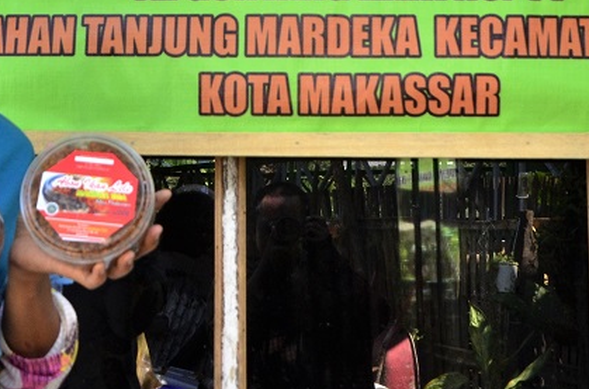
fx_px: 1436
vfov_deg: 15.1
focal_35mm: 88
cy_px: -15
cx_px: 252
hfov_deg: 23.2
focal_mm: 24
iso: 560
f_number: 9.5
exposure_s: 1/90
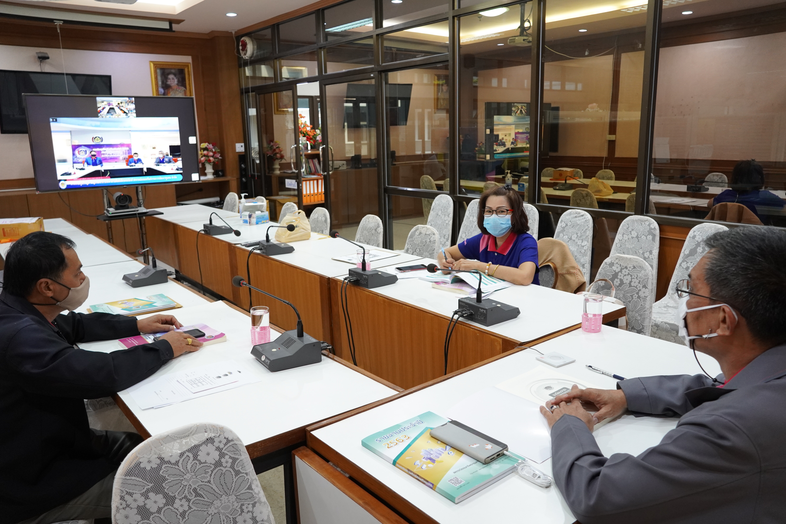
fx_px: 589
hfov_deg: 67.4
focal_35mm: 27
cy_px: 262
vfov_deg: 47.9
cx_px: 393
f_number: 4
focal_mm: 18
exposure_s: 1/60
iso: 1250
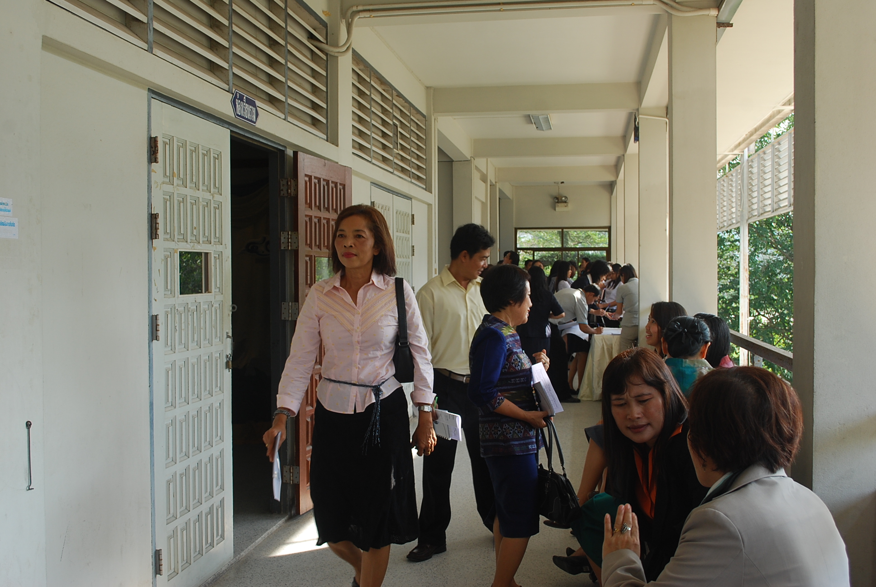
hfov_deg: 49.5
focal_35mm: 39
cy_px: 294
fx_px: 950
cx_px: 438
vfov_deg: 34.3
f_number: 7.1
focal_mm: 26
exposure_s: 1/80
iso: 200
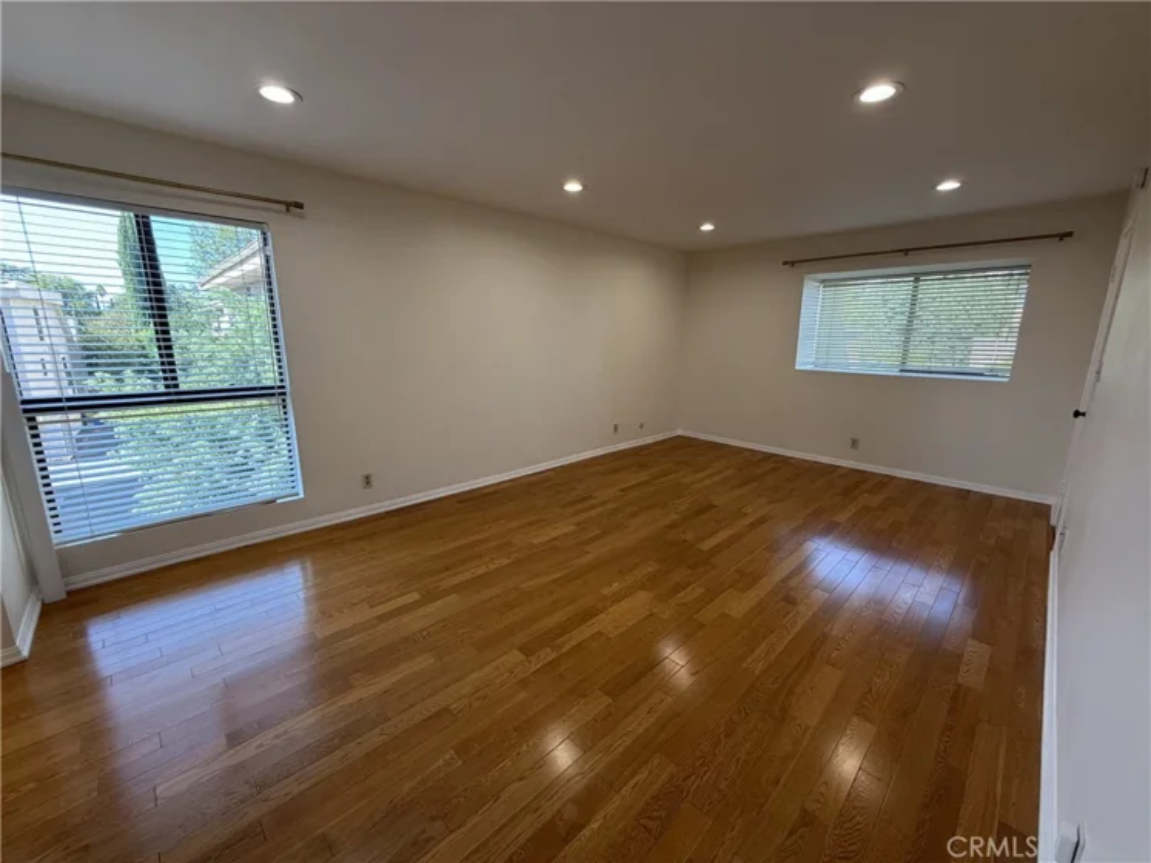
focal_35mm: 14
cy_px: 432
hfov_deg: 102.1
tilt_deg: -11.1
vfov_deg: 85.7
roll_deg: -0.9
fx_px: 465
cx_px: 576
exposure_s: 1/120
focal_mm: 2.22
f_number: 2.2
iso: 100
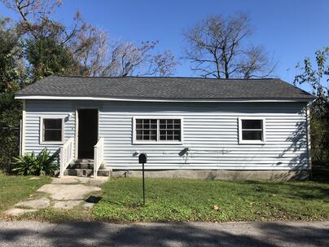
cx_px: 164
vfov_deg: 49.7
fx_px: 266
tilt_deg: +3.2
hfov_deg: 63.4
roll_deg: -0.4
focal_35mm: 28
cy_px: 124
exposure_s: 1/2088
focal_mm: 3.99
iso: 20
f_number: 1.8
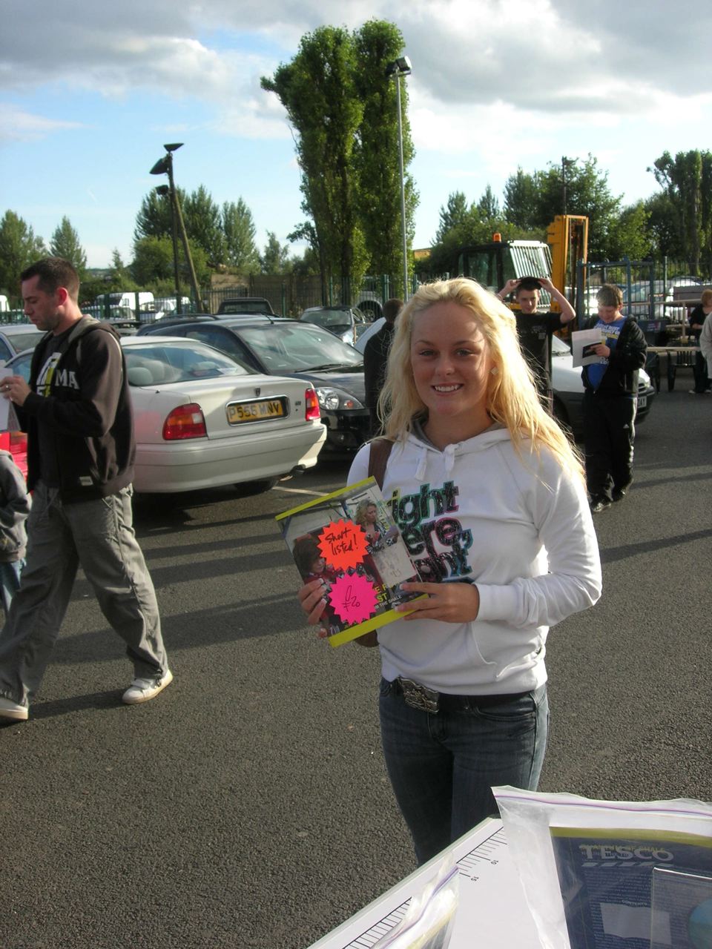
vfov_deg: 49.0
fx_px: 1042
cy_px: 474
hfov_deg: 37.7
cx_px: 356
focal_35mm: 38
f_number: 4.8
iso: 64
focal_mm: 7.8
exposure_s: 1/310
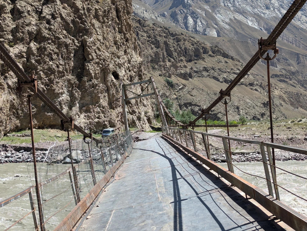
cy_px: 116
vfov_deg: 30.3
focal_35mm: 48
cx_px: 154
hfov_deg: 39.6
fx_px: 426
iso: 41
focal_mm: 6.81
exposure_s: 1/1250
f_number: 1.85
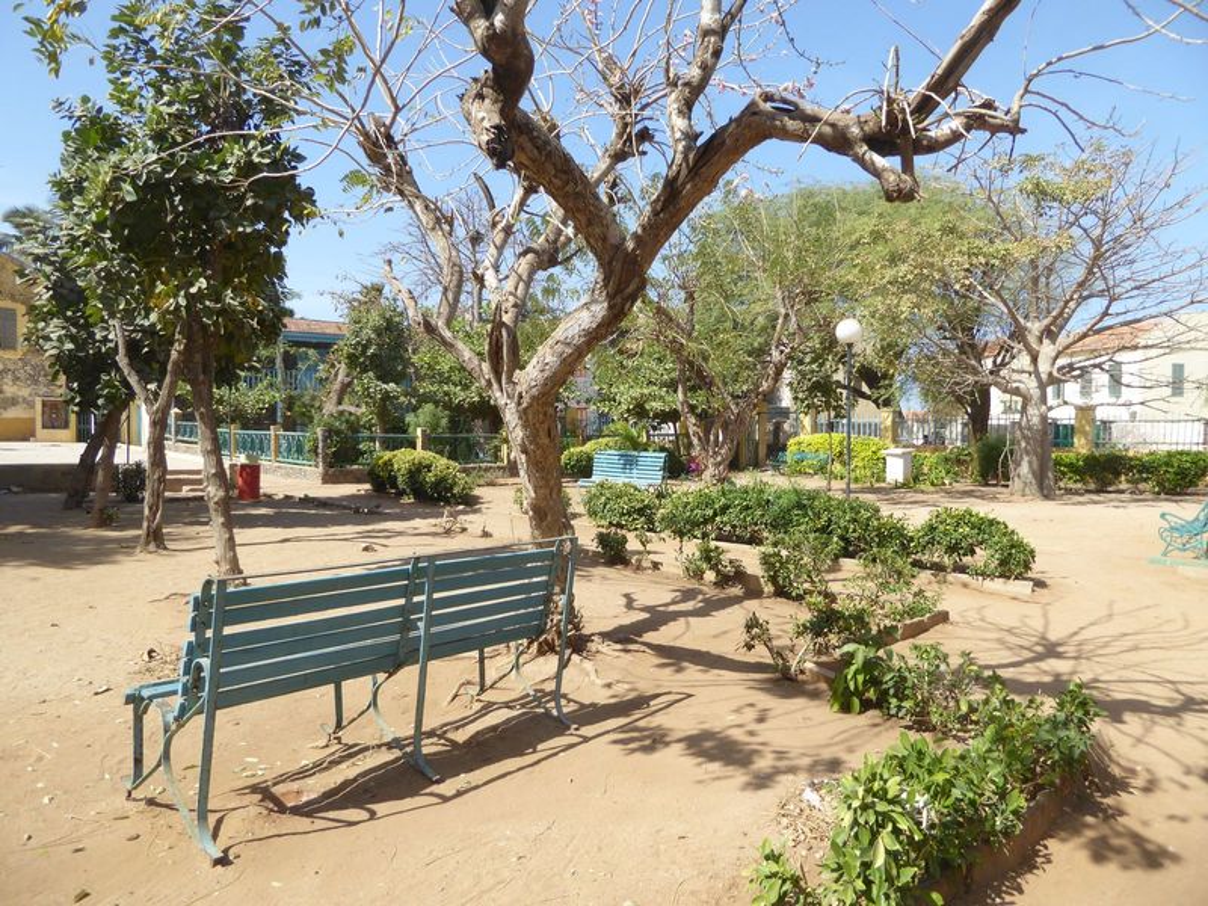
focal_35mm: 25
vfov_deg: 54.9
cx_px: 604
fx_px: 872
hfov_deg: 69.4
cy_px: 453
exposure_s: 1/500
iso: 80
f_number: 3.3
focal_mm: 4.3
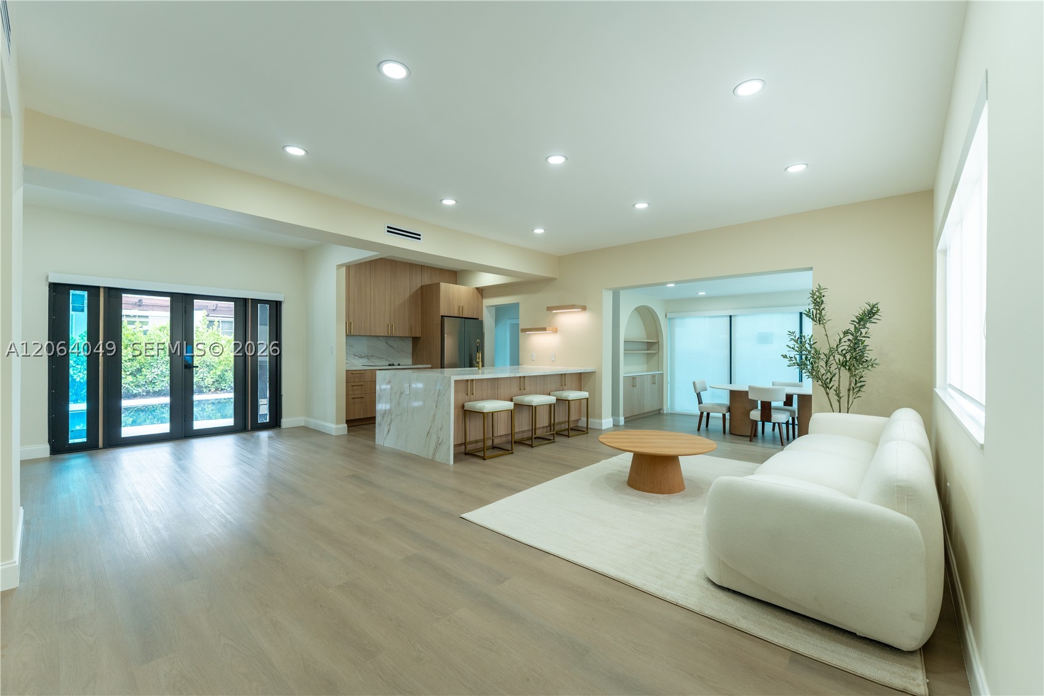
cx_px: 522
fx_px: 406
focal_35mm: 14
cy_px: 348
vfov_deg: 81.2
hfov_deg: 104.3
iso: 320
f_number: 3.5
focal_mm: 14
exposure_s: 1/320
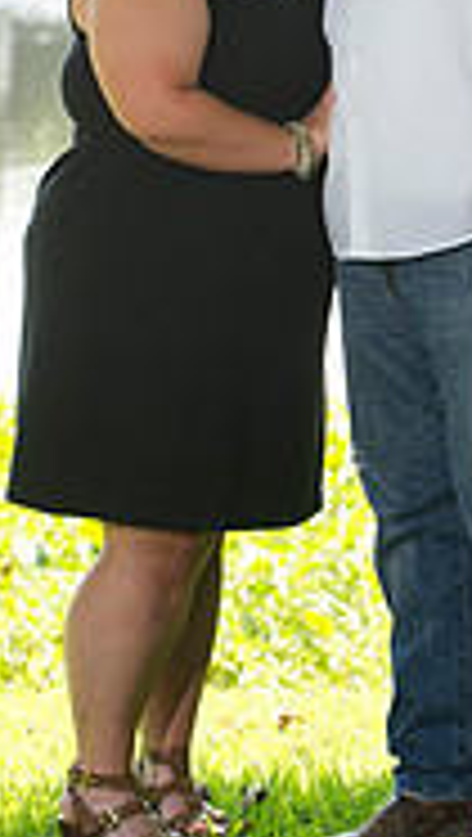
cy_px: 50
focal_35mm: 293
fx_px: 6502
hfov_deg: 4.2
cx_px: 411
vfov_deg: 7.3
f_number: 4.5
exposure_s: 1/250
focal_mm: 116
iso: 320
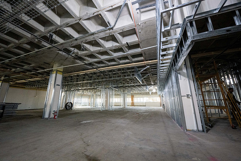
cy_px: 80
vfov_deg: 81.2
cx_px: 120
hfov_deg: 104.2
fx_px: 94
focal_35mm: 14
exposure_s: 1/160
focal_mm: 14
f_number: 9
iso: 5000
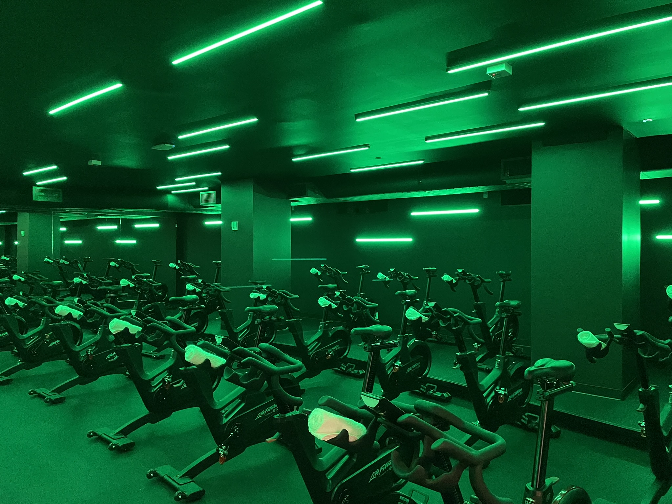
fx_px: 505
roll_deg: +0.0
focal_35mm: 26
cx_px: 336
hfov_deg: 67.3
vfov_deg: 53.1
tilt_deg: +0.7
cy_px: 252
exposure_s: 1/30
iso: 800
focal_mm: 4.2
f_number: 1.6
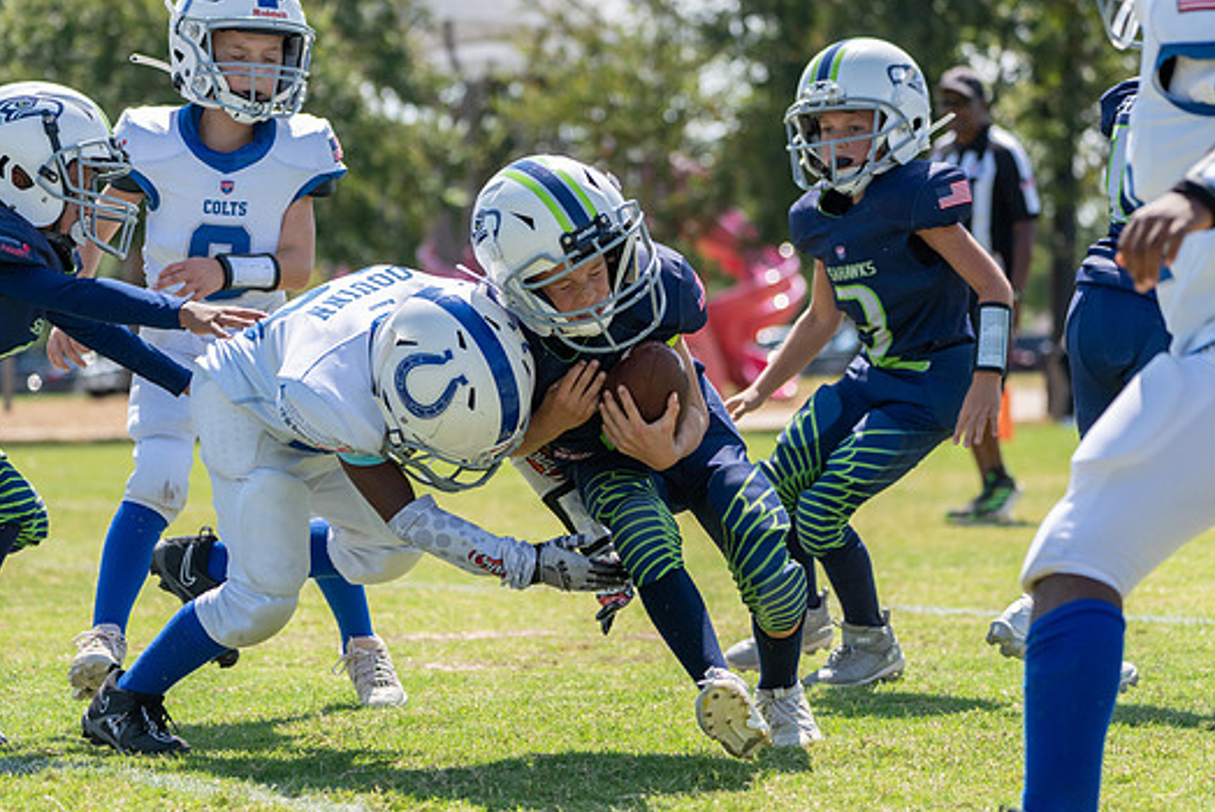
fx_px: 5268
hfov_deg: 13.2
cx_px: 587
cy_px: 389
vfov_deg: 8.8
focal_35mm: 156
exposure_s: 1/1250
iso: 320
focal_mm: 141
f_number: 5
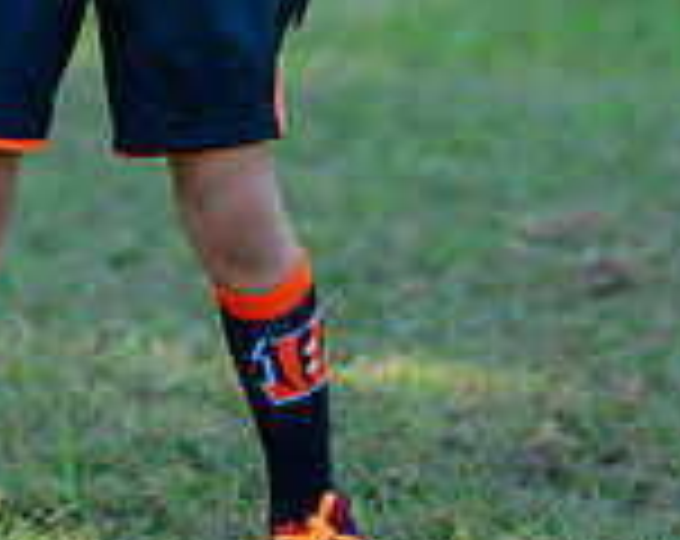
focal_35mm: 231
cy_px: -282
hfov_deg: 8.4
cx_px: 113
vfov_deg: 6.6
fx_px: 4637
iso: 100
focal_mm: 50
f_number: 1.2
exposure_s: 1/1250
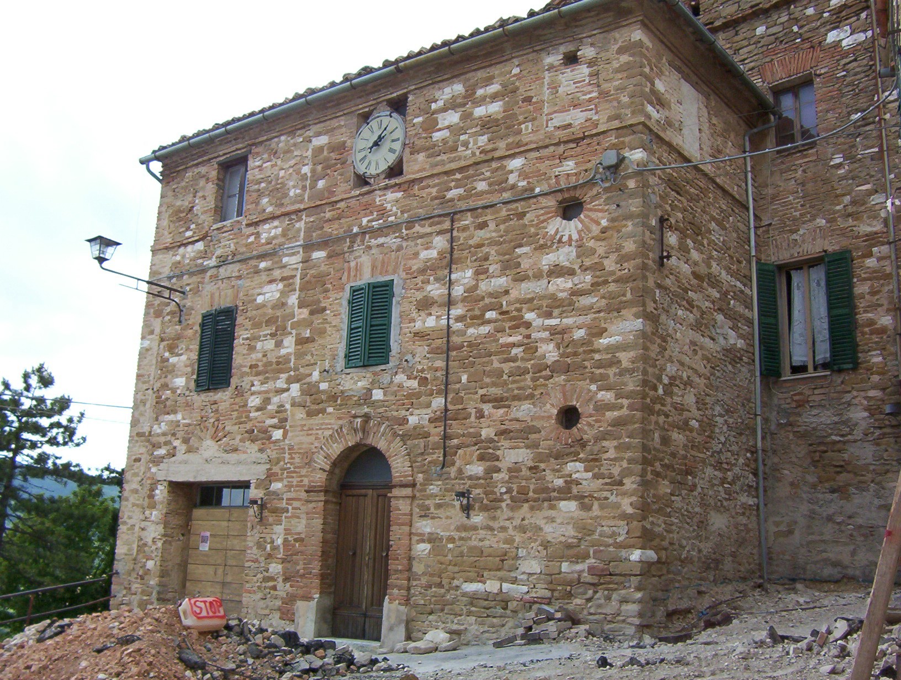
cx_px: 450
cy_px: 340
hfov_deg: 51.2
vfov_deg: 39.8
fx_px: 939
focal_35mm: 36
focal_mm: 5.54
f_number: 5.24
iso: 100
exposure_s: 1/313
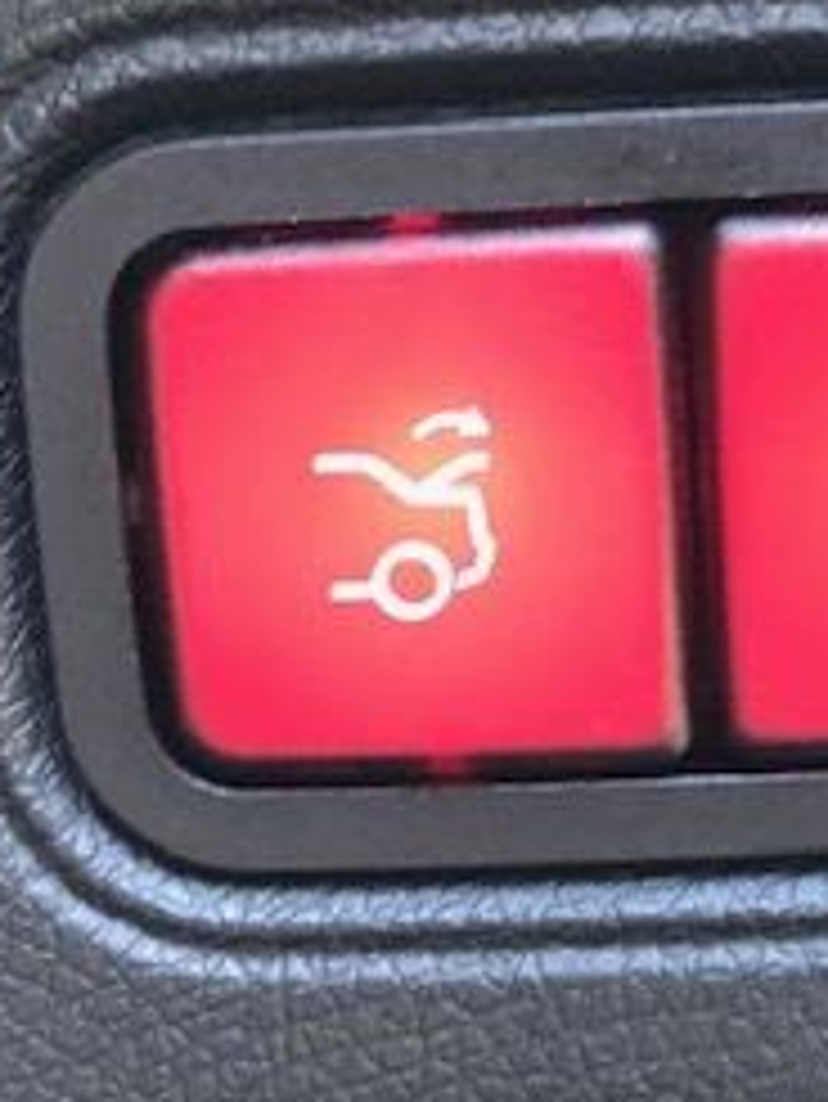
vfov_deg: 26.6
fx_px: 2326
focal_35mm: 73
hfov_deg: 19.8
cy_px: 486
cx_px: 729
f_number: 1.8
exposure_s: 1/16
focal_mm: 3.99
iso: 50
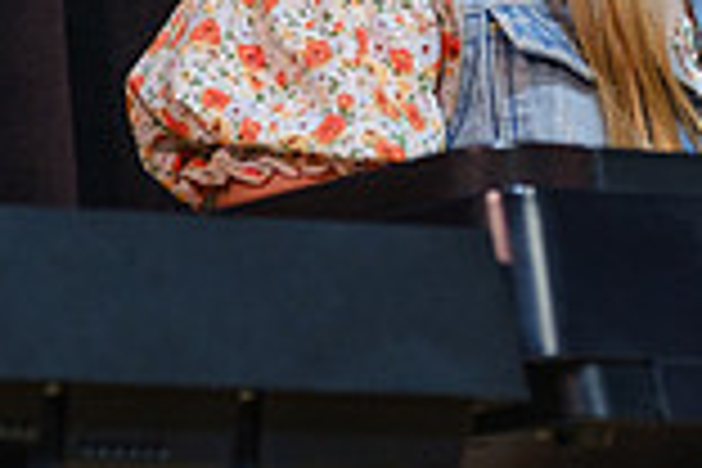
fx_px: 7682
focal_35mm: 394
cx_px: 900
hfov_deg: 5.2
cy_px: -376
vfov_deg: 3.5
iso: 1250
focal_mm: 66
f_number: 2.8
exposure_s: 1/60
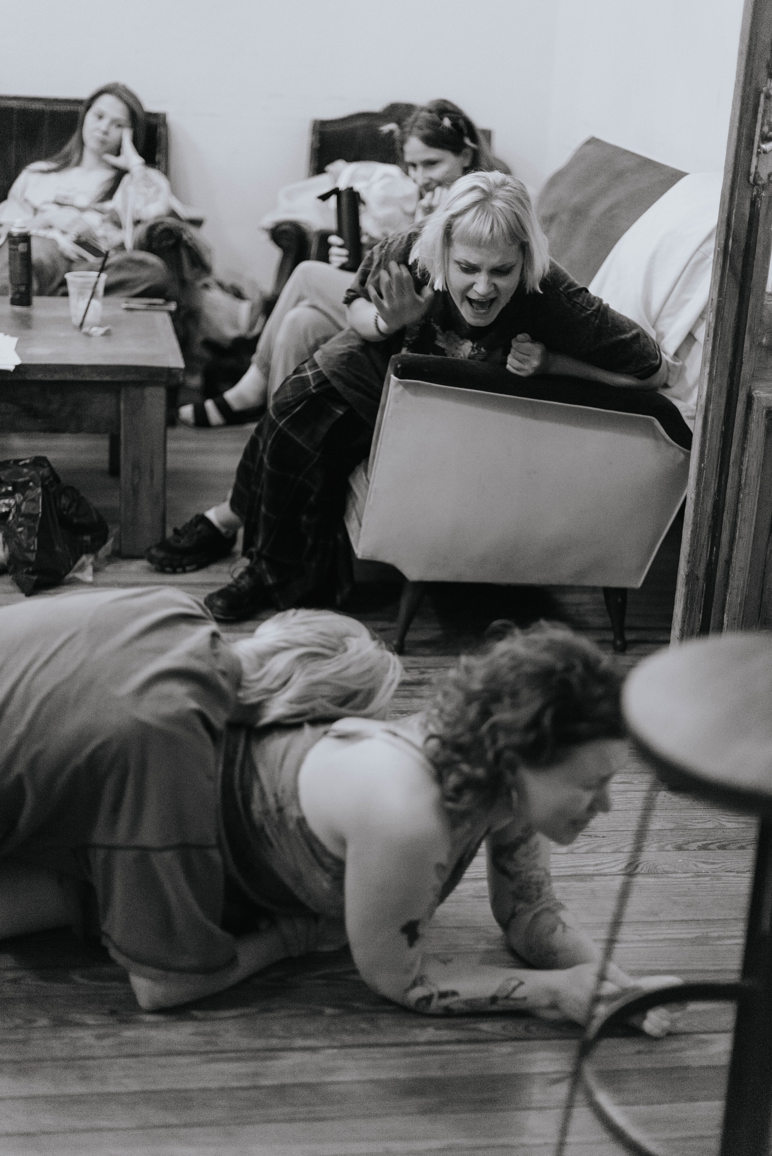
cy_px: 578
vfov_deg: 39.6
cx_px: 386
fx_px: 1607
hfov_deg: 27.0
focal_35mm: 50
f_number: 1.4
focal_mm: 50
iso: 2500
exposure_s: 1/200
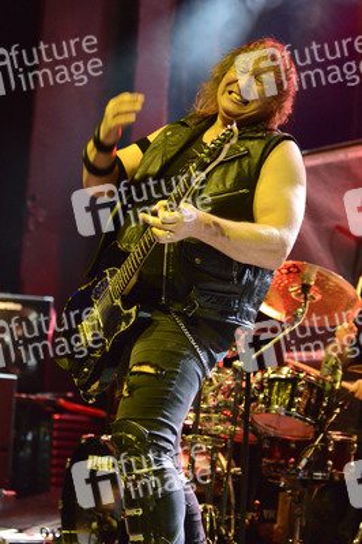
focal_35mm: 70
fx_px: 1058
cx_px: 181
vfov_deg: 28.9
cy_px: 272
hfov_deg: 19.4
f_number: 2.8
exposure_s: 1/200
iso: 8063
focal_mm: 70
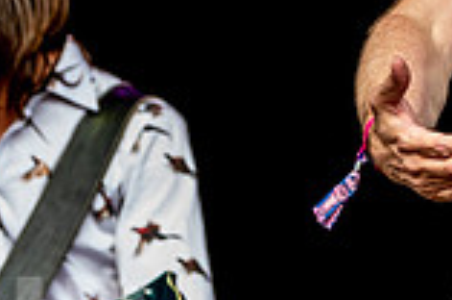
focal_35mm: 541
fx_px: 6779
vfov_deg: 2.5
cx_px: 725
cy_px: -102
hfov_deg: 3.8
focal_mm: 120
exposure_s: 1/640
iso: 2200
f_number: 5
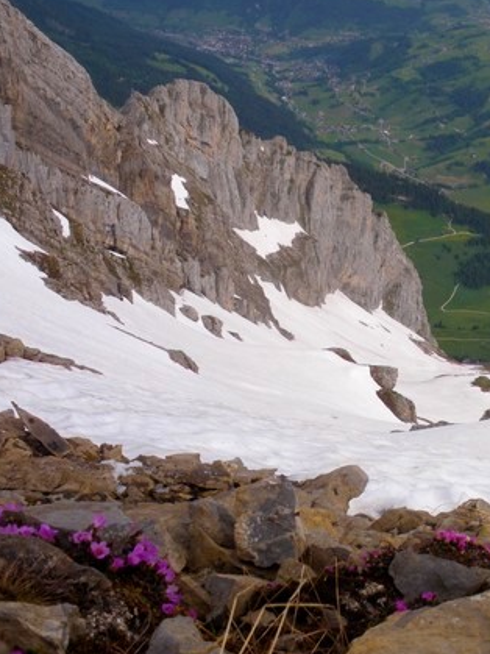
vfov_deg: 34.9
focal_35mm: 55
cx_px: 492
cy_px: 317
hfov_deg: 25.2
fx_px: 1039
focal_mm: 6.3
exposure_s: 1/250
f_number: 5.4
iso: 64
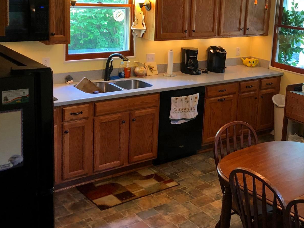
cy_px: 67
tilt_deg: -10.3
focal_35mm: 48
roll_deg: -2.9
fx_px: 421
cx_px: 234
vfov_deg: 29.9
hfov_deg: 38.5
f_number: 1.8
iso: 40
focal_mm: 3.99
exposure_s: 1/17
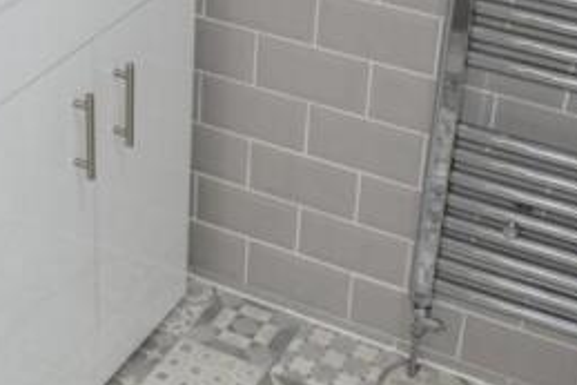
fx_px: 1219
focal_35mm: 76
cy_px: 57
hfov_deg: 26.5
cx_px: 199
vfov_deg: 17.8
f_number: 5
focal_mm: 20
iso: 800
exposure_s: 1/100
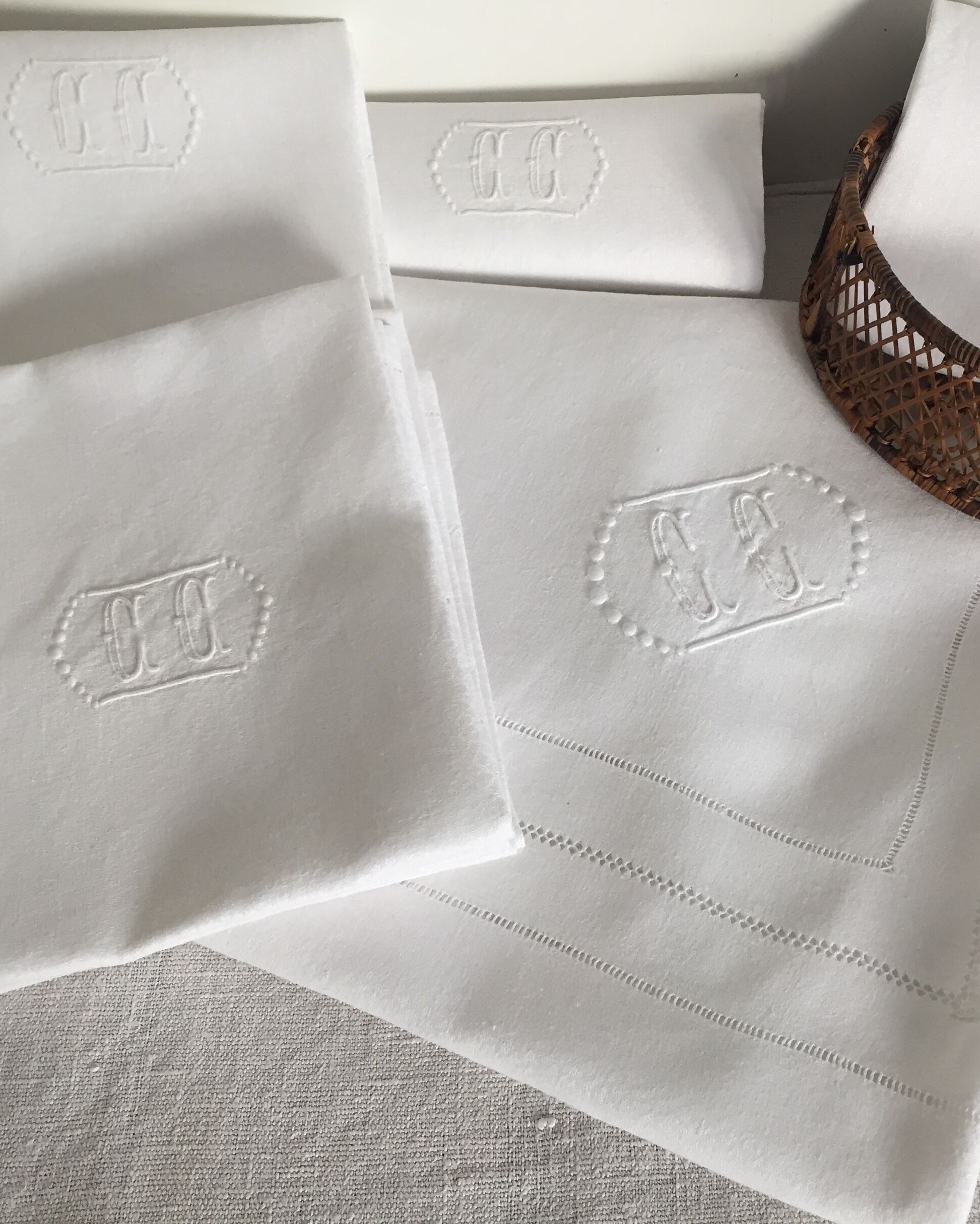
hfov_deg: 38.9
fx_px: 1378
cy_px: 611
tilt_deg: -57.9
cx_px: 602
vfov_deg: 47.9
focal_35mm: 38
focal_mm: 4.15
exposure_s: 1/33
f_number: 2.2
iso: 40
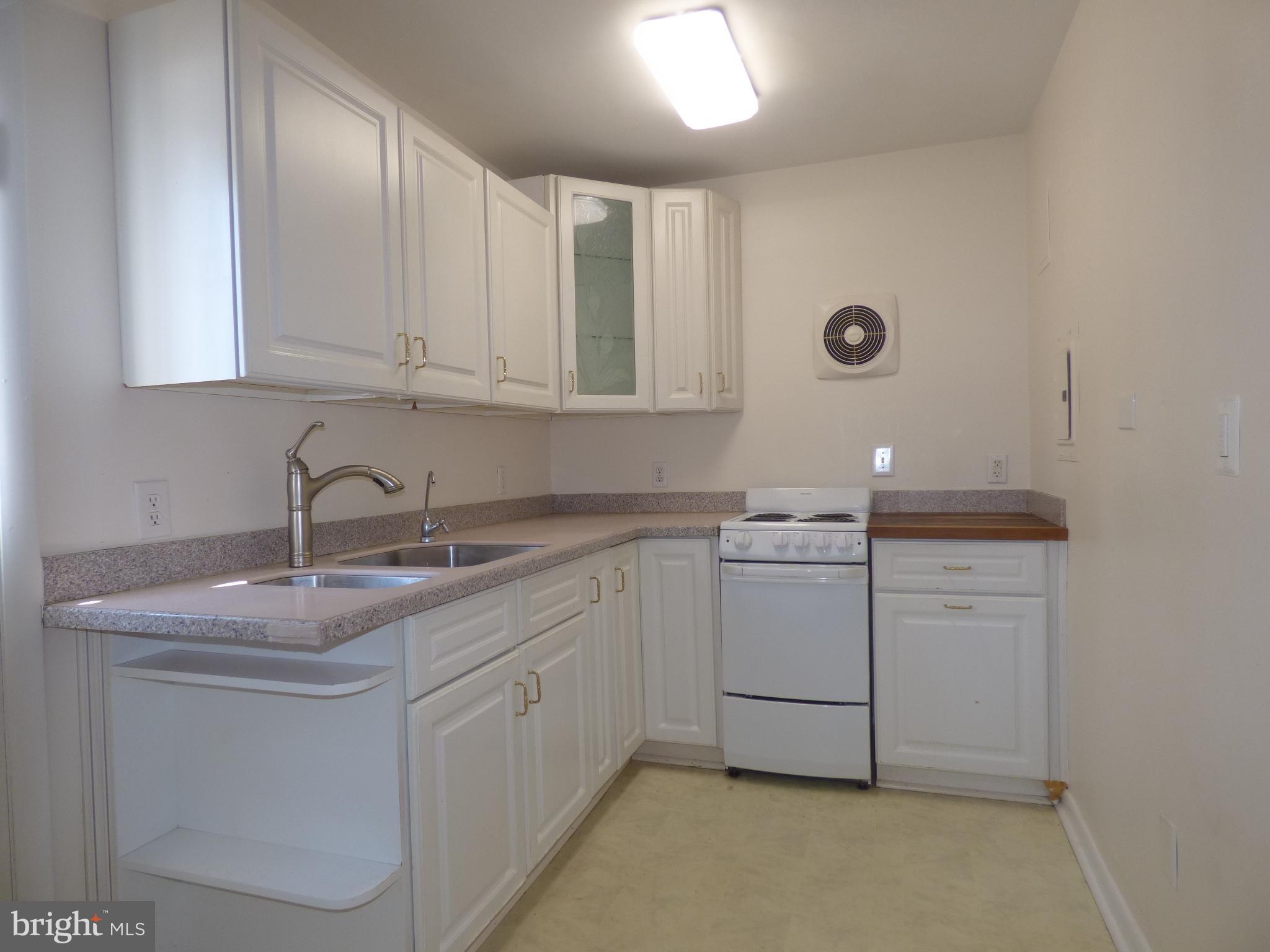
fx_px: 734
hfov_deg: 81.7
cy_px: 476
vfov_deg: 66.0
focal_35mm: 20
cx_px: 635
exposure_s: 1/50
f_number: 2.8
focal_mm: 3.58
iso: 100
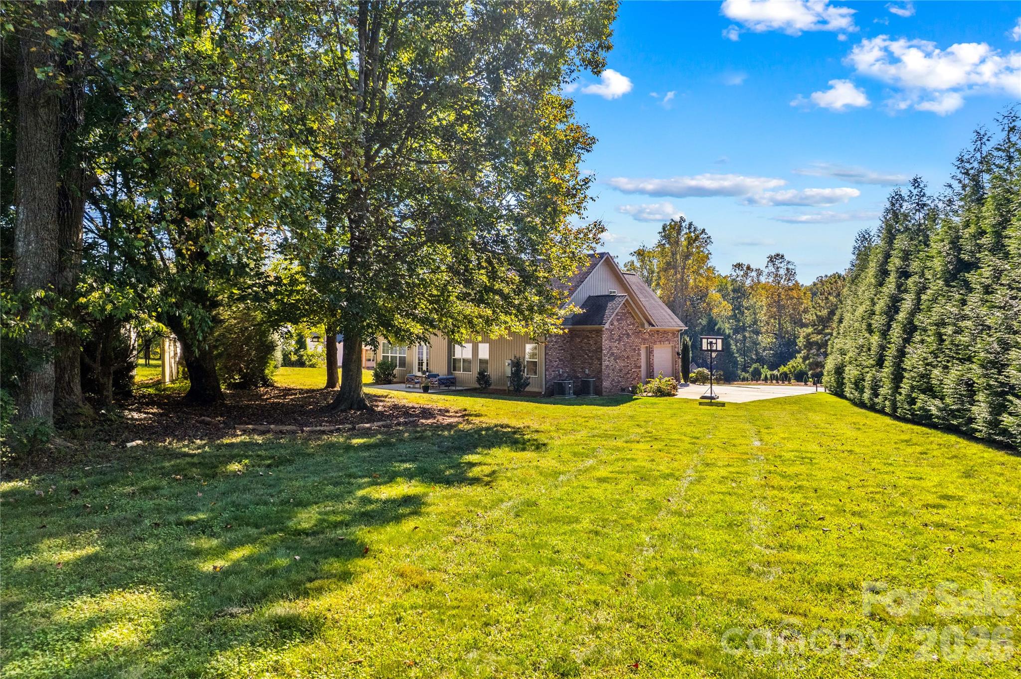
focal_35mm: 22
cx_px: 510
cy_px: 340
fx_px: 624
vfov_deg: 57.2
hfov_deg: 78.6
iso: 100
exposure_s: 1/1250
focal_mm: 8.38
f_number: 2.8
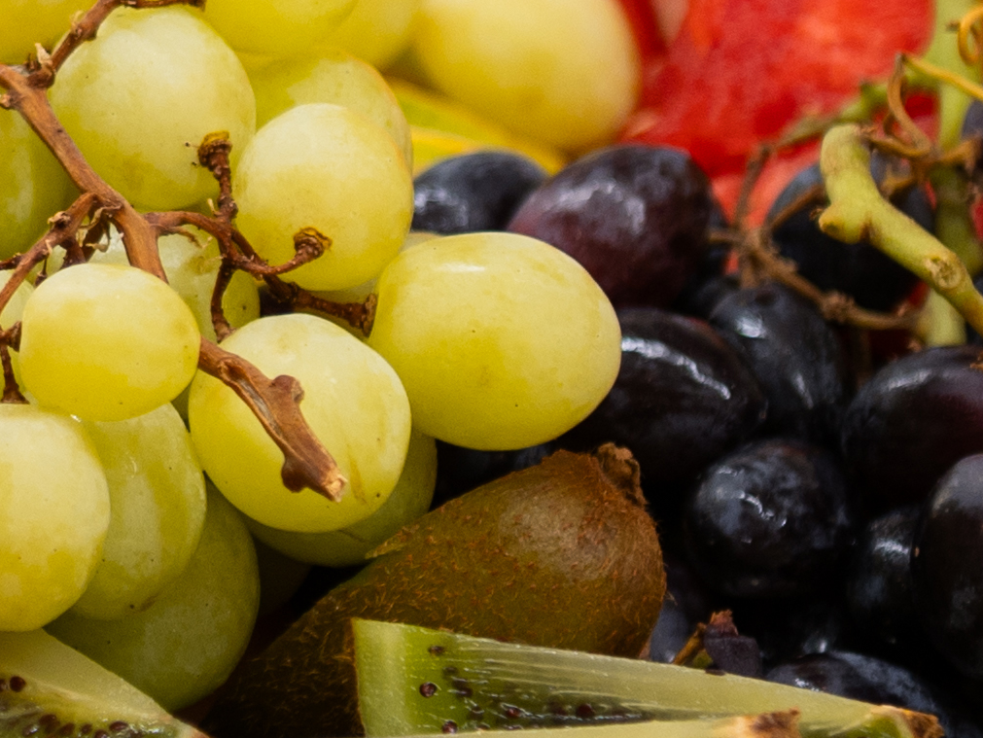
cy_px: 87
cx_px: -403
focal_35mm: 316
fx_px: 8977
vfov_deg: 4.7
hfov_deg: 6.2
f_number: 2.8
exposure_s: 1/100
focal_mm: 55
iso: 100
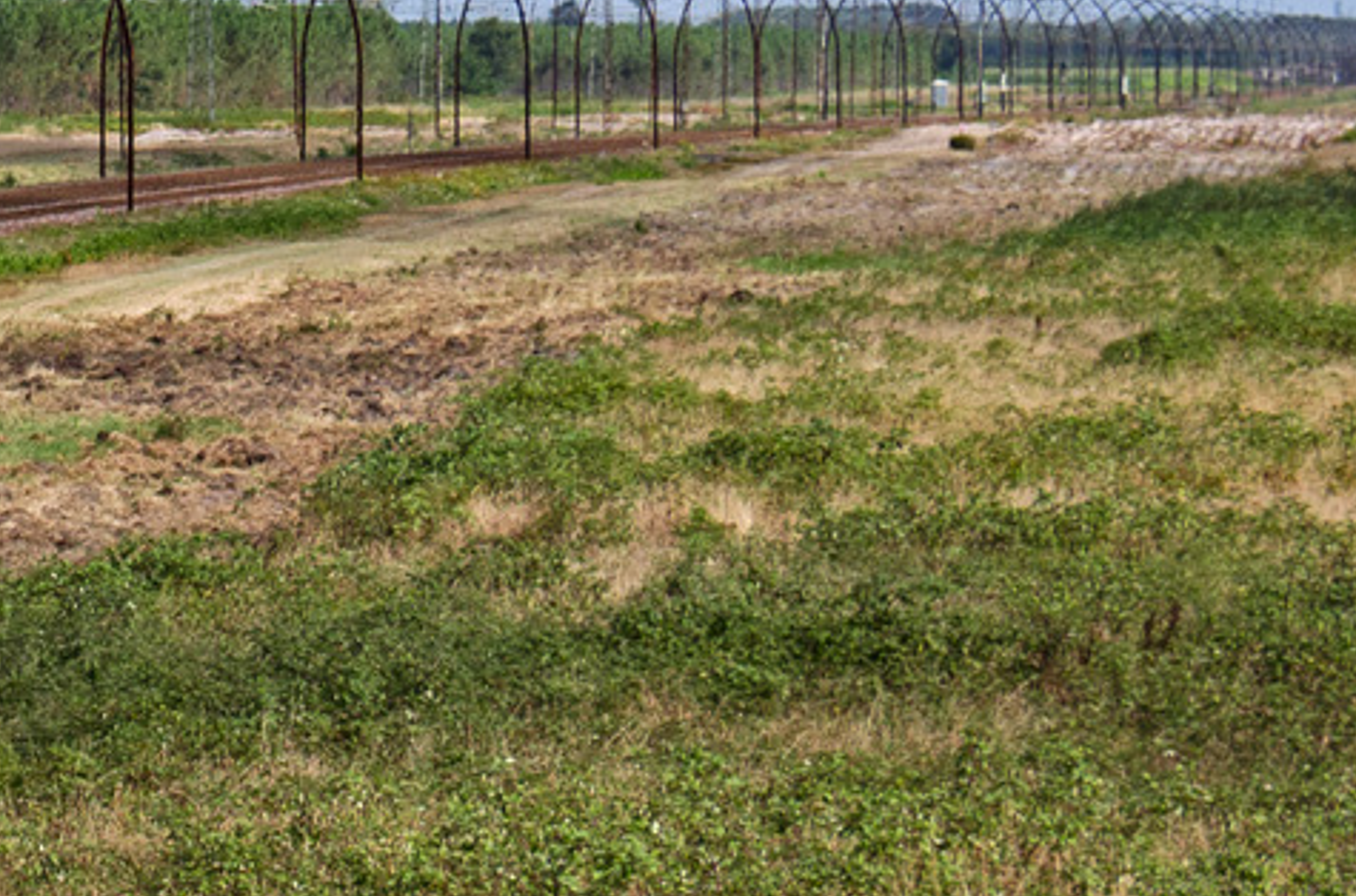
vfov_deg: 3.1
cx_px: -1279
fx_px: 16417
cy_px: 143
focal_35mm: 437
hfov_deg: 4.7
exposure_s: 1/800
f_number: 7.1
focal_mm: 72
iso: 250
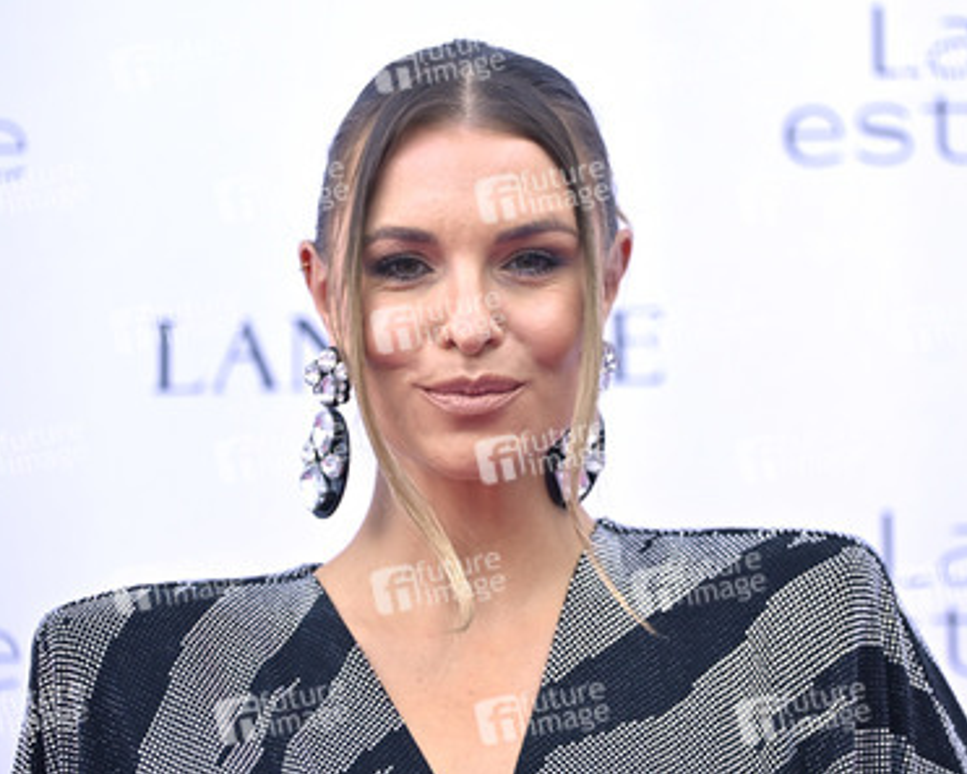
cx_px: 473
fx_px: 3263
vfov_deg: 13.5
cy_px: 388
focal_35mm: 114
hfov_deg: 16.9
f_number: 2.8
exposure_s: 1/1000
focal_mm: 100
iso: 1000
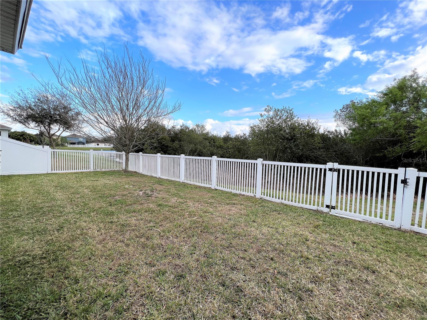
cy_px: 160
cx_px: 214
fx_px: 160
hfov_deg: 106.2
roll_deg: -1.3
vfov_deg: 89.9
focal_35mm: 13
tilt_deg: -4.3
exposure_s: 1/769
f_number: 1.8
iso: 32
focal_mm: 1.57
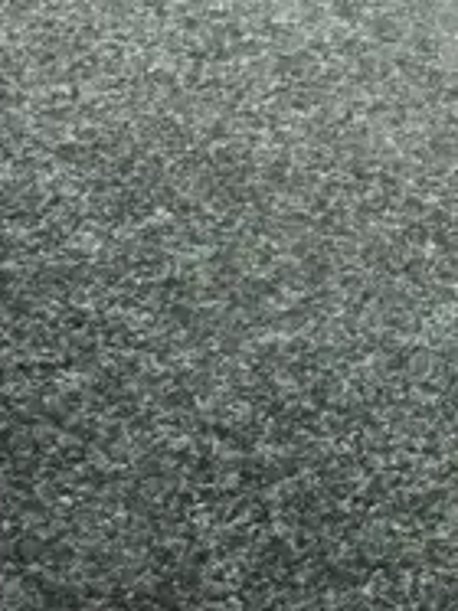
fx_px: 2808
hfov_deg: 9.3
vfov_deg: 12.3
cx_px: 474
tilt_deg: -38.2
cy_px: 7
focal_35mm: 159
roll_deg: -0.2
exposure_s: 1/10
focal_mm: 4.15
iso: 80
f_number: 2.2
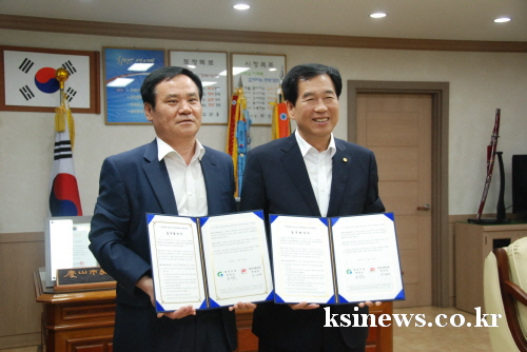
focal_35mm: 48
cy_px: 176
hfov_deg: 41.1
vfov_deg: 28.1
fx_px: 703
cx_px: 264
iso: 1000
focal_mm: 32
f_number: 5
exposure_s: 1/100
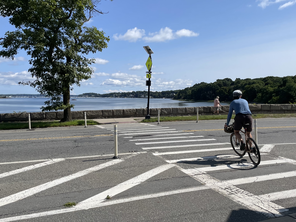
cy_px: 110
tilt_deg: -4.7
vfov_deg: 41.8
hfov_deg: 53.8
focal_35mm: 34
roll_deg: +0.3
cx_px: 168
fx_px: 291
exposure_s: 1/5291
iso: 32
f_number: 1.6
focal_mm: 4.2
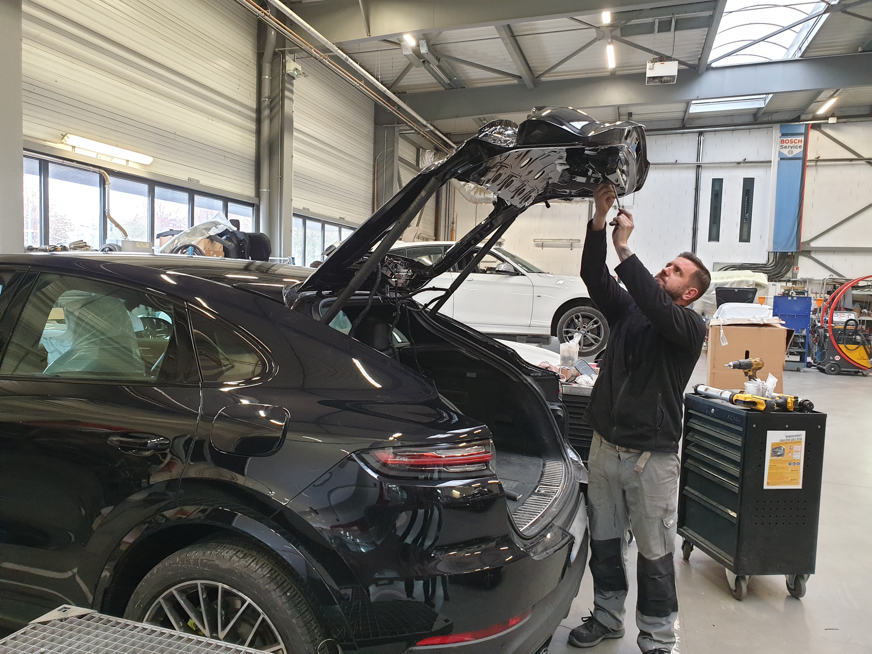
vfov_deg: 53.1
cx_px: 436
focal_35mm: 26
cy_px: 327
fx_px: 655
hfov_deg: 67.3
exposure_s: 1/50
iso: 200
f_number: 2.4
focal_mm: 4.3
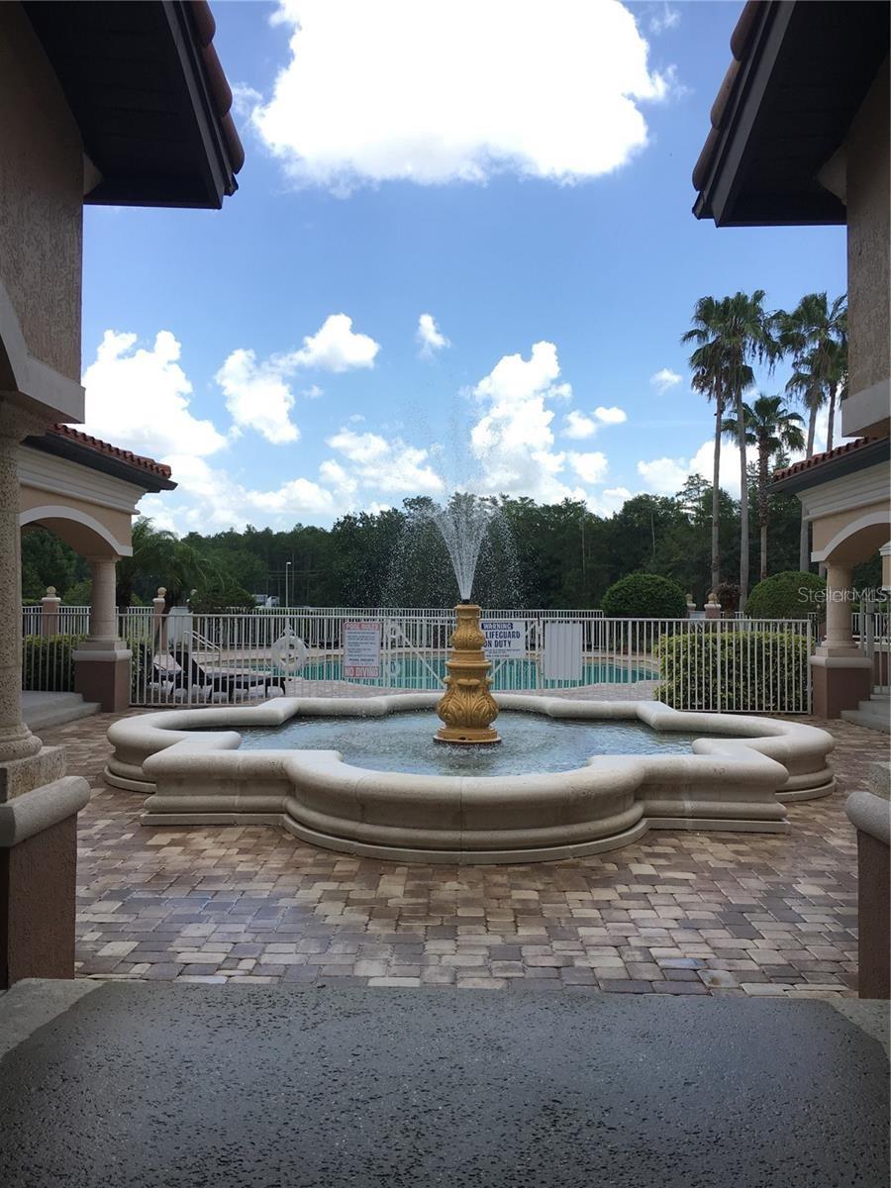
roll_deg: +0.2
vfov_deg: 61.7
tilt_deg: +2.6
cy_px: 594
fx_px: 995
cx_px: 446
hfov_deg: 48.2
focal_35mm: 29
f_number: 2.2
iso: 25
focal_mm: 4.15
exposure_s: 1/777
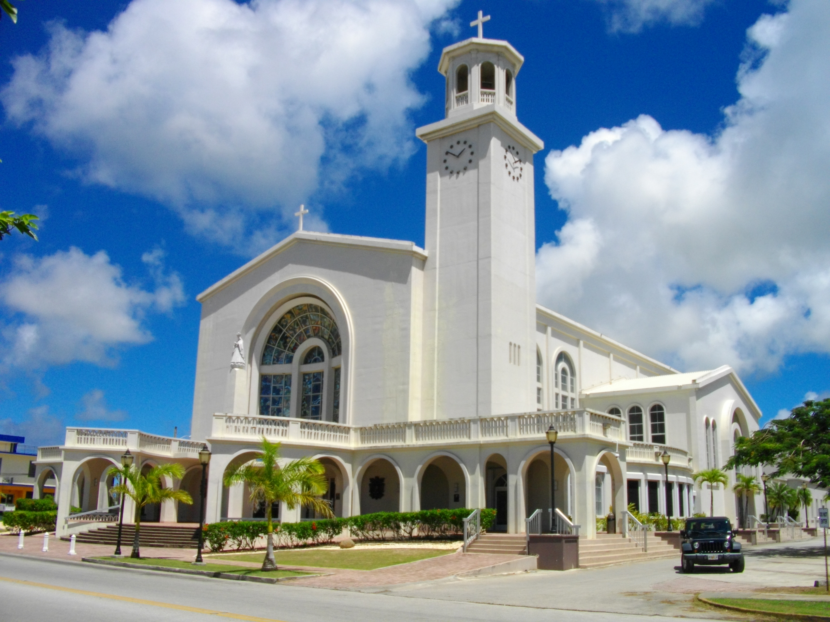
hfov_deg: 56.8
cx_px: 415
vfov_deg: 44.2
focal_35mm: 32
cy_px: 311
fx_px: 767
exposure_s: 1/640
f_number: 5.5
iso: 100
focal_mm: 5.7
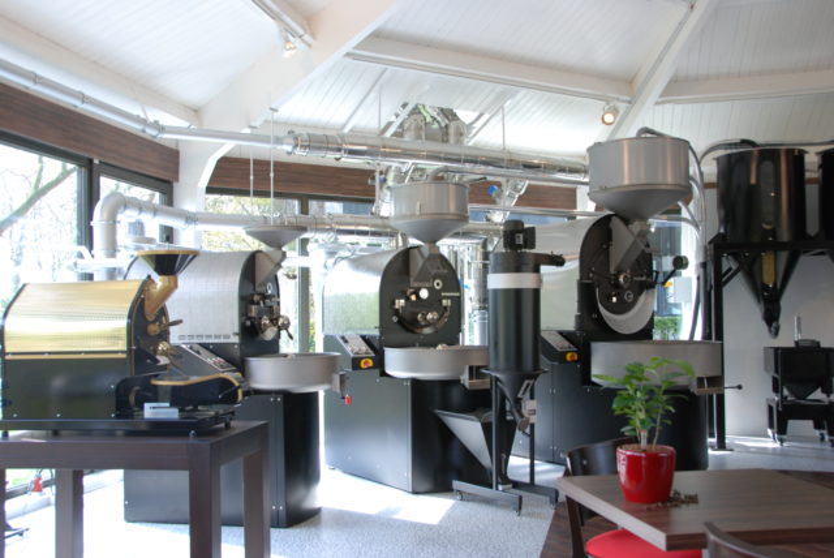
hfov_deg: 53.1
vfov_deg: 36.9
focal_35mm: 36
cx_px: 417
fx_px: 835
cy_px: 279
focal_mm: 24
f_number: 5
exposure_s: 1/100
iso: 400
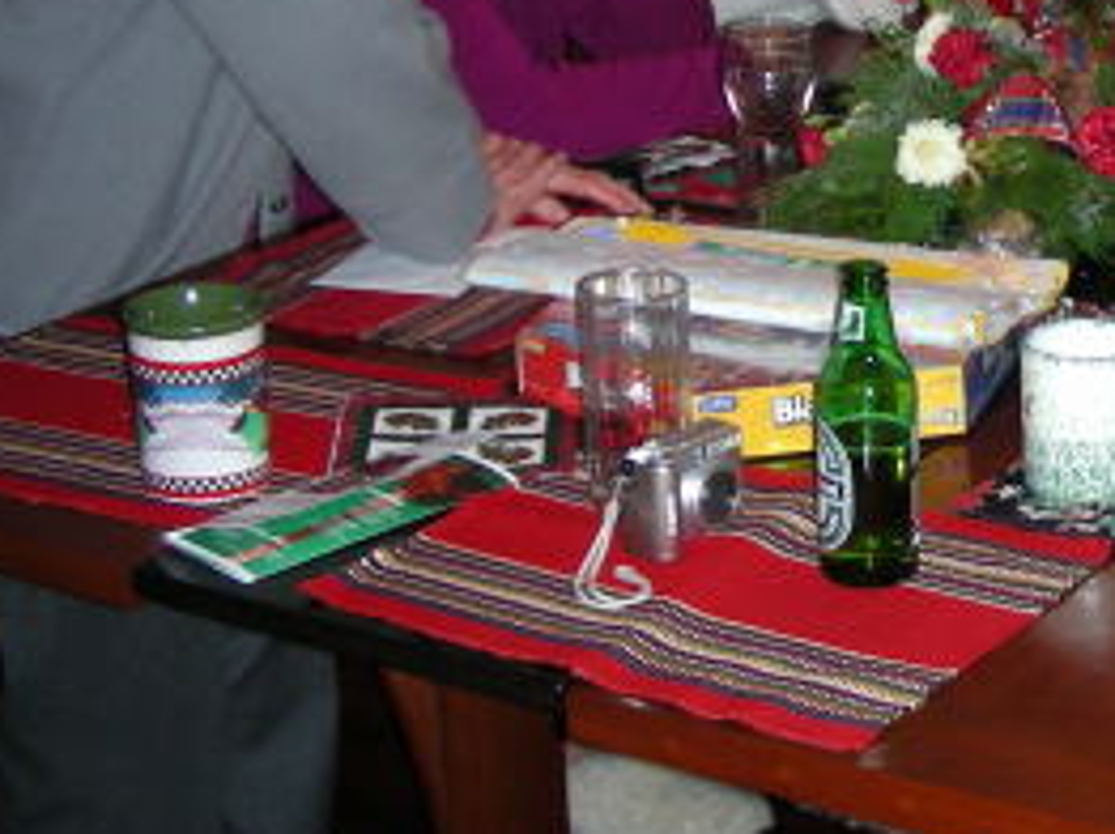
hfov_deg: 20.2
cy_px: 174
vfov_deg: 15.8
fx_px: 2993
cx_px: 1196
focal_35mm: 93
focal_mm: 6.3
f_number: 3.5
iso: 121
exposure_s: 1/60
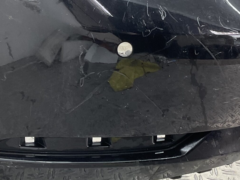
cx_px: 111
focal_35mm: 73
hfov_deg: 26.7
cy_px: 45
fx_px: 506
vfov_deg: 20.0
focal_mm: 3
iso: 50
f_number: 1.8
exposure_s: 1/100
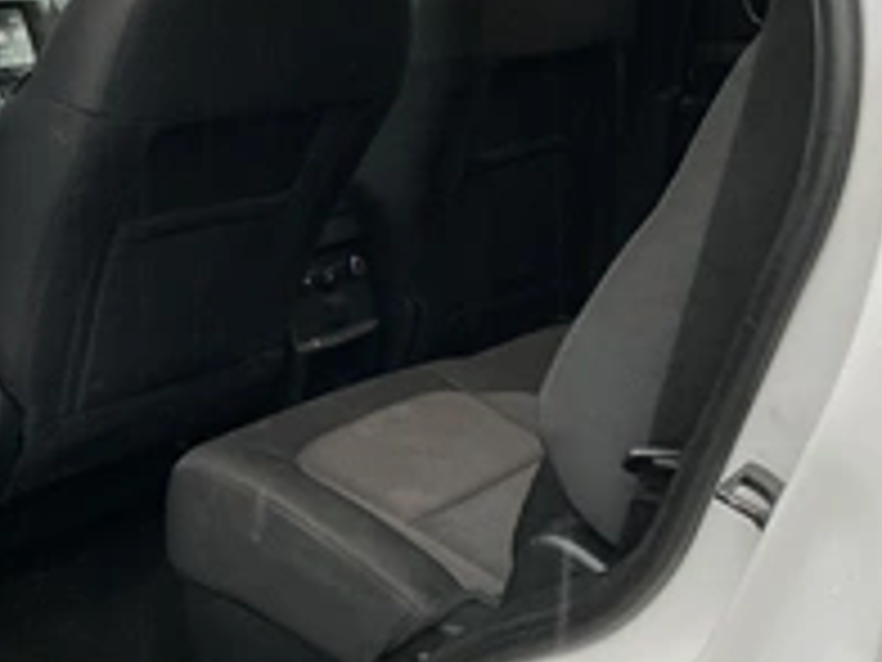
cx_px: 266
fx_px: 1452
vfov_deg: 25.6
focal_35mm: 57
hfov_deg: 33.4
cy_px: 234
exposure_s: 1/60
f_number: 1.8
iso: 200
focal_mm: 3
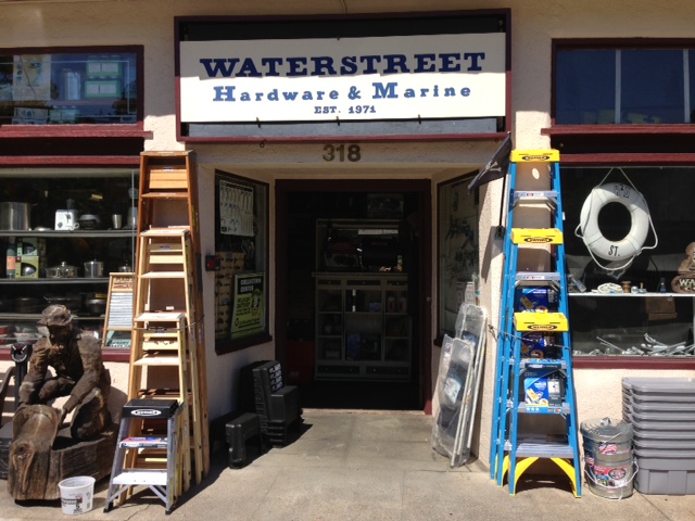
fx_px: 663
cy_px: 260
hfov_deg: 55.4
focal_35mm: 33
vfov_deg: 42.9
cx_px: 348
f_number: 2.4
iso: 50
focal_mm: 4.13
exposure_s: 1/1506
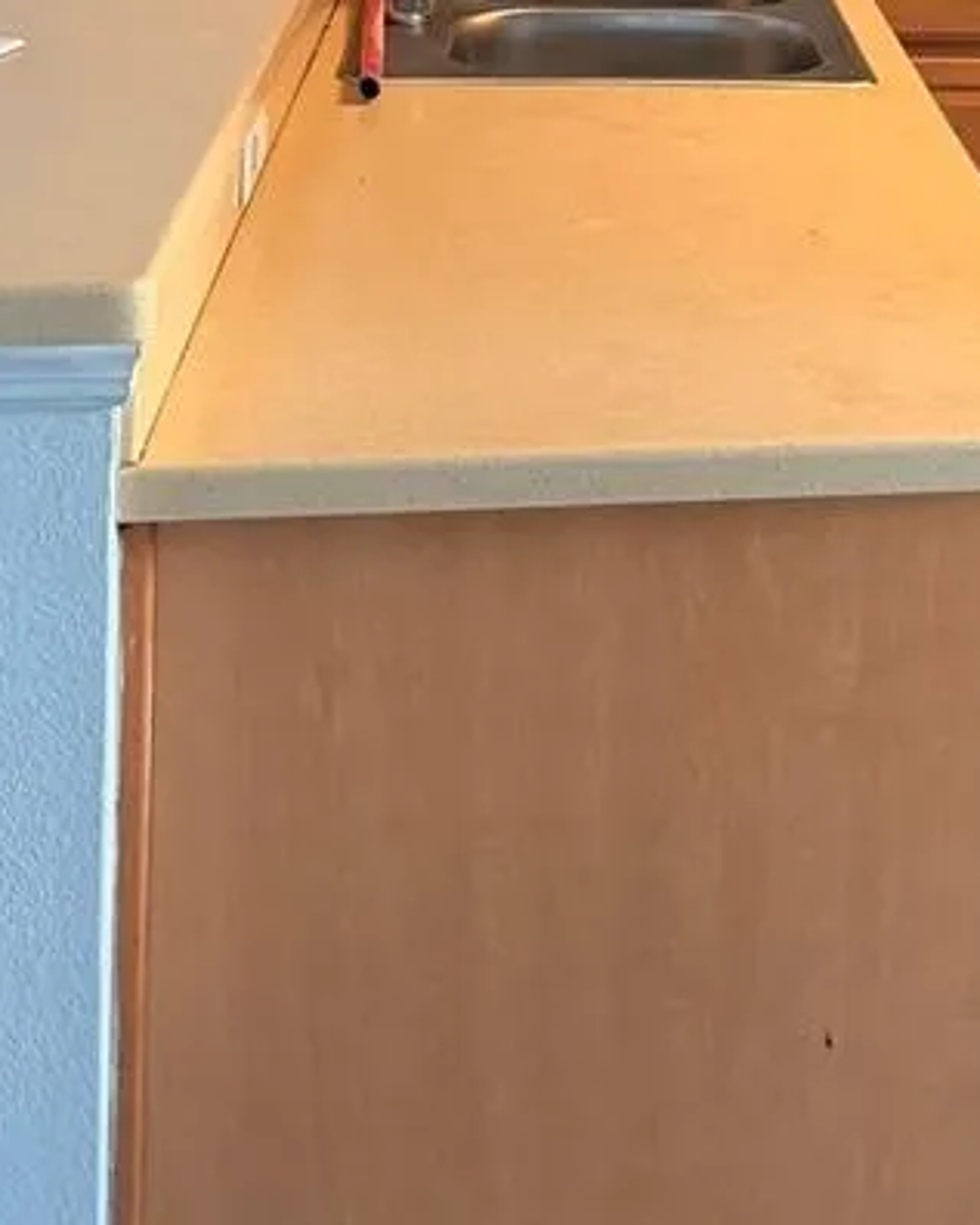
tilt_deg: -5.8
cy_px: -223
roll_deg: -3.1
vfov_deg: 24.4
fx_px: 2573
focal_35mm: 71
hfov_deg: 20.5
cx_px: 1079
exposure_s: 1/60
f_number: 1.78
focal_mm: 6.76
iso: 250
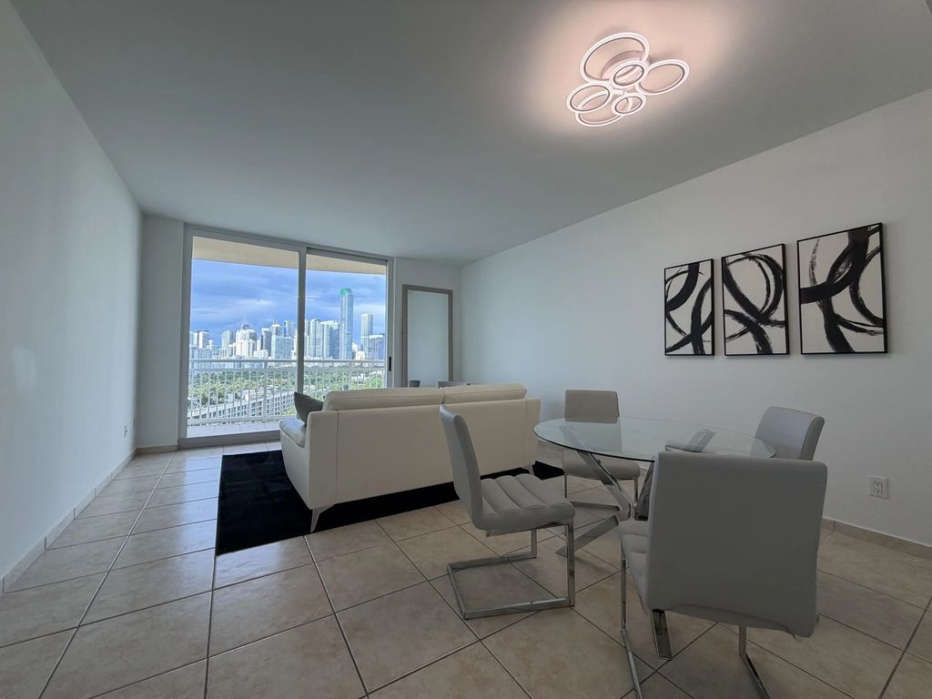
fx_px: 377
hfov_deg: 102.1
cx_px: 466
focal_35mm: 14
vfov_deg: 85.7
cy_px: 350
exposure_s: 1/120
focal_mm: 2.22
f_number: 2.2
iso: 64
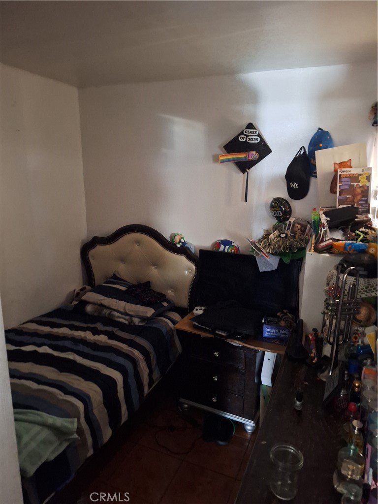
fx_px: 335
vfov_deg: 73.9
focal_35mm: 23
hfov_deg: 58.9
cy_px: 252
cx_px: 189
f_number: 1.8
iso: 1600
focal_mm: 5.54
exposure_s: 1/10
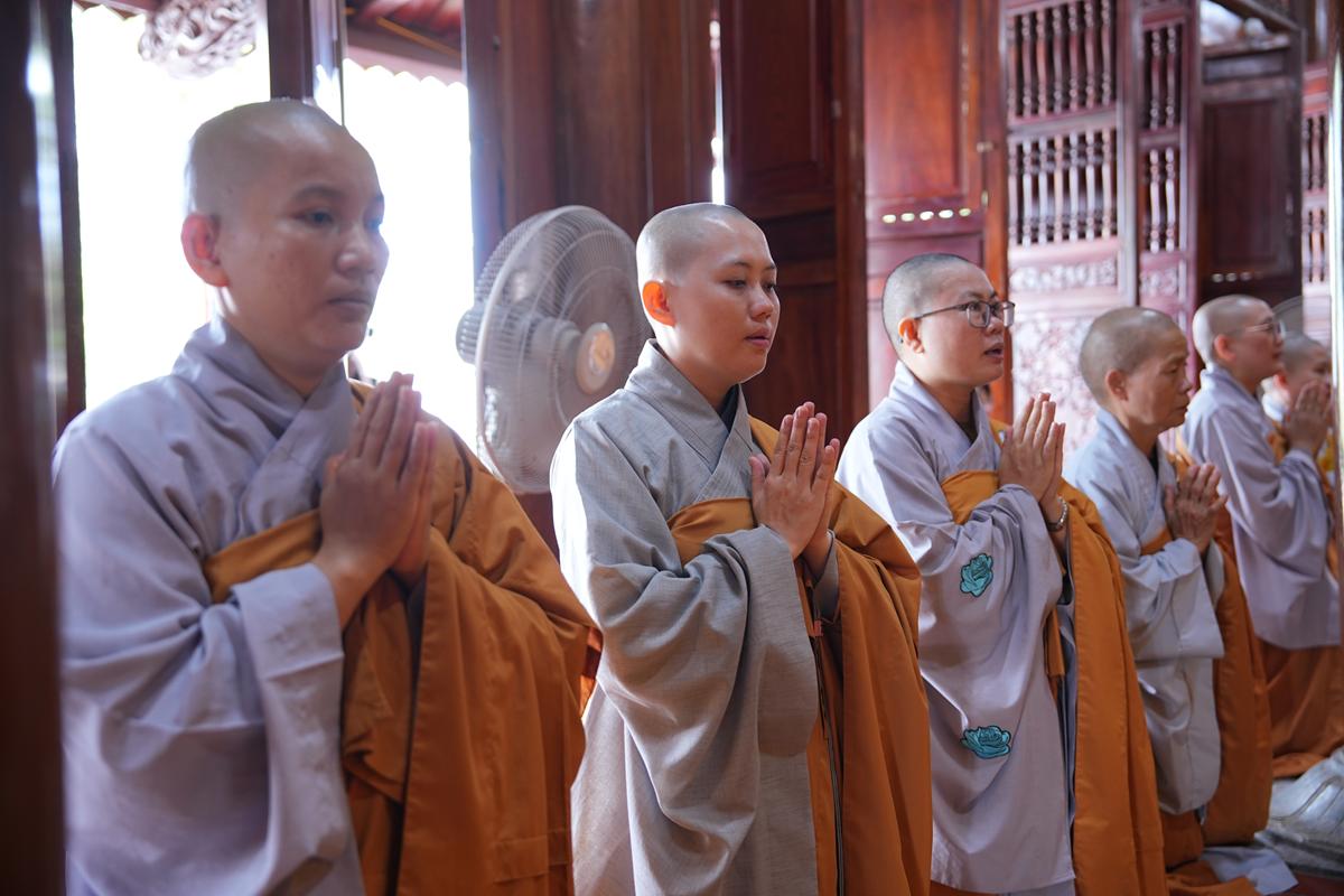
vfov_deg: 33.4
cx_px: 672
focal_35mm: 40
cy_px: 448
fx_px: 1493
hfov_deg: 48.5
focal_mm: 40
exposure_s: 1/50
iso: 500
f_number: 2.8
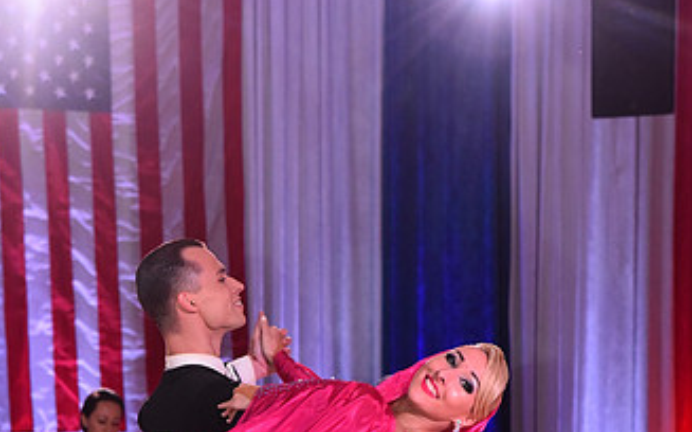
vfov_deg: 7.5
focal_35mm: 172
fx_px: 3242
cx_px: 331
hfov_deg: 12.2
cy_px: 536
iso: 2500
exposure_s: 1/320
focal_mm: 95
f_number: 6.3
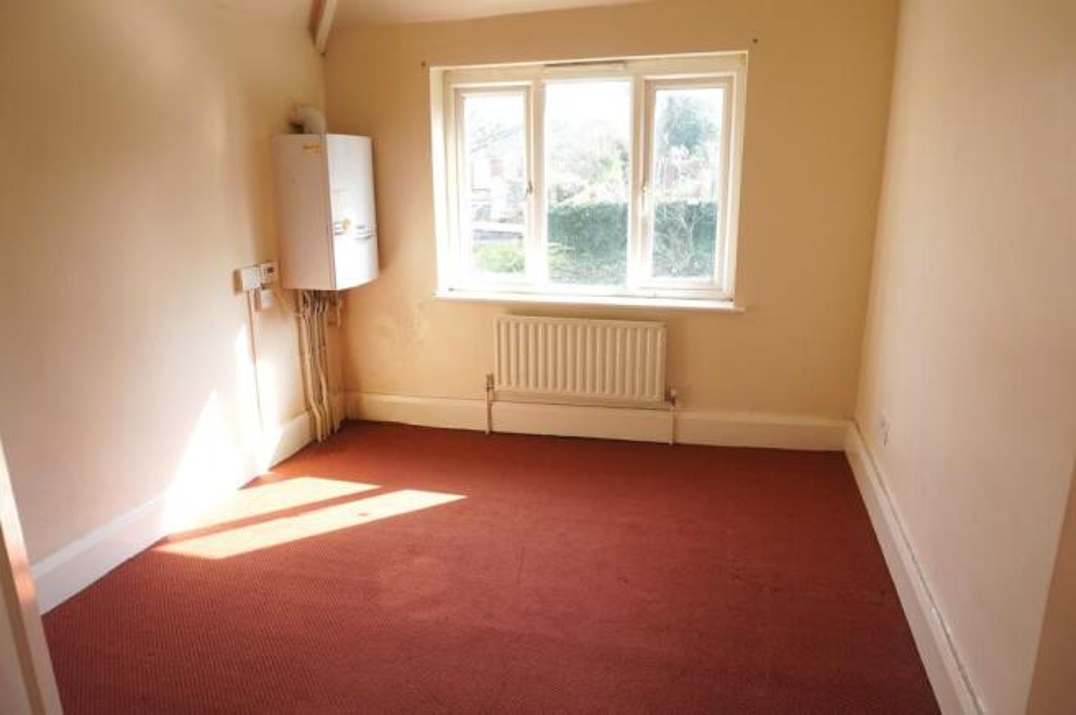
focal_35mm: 24
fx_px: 717
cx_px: 538
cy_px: 358
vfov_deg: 53.0
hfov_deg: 73.8
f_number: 4.5
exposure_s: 1/160
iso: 320
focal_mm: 16
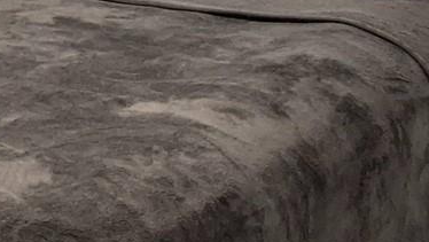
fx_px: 1377
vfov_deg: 9.6
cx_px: 25
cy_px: -166
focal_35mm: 121
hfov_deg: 17.4
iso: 500
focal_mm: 3.98
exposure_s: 1/60.2
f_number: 1.8
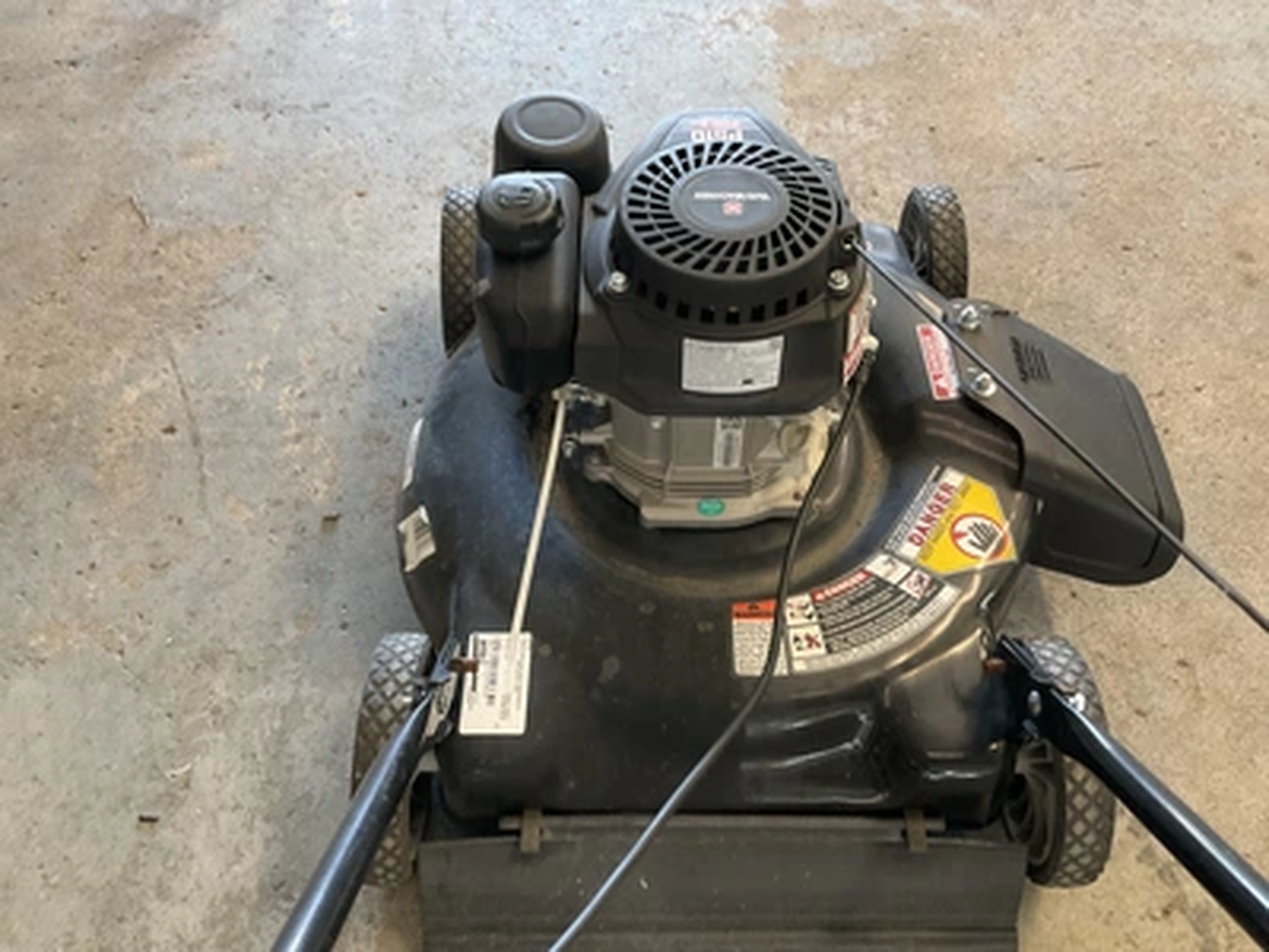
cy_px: 476
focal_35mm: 29
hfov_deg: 61.7
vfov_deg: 48.2
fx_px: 1063
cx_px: 634
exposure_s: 1/60
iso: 250
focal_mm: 3
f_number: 1.8
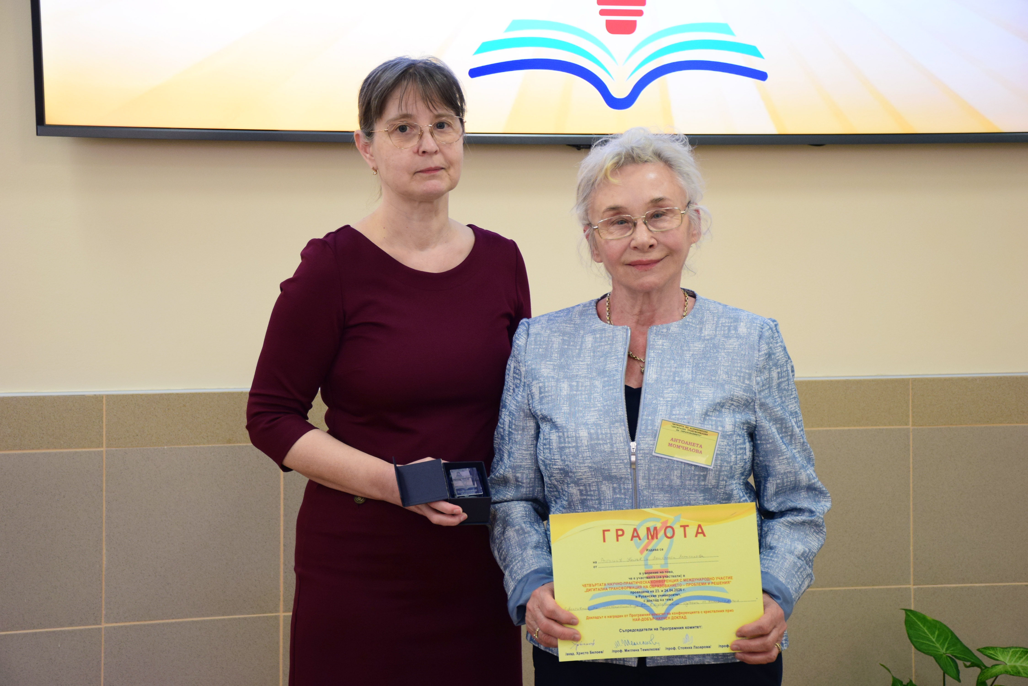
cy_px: 343
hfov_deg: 26.0
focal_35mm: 78
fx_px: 2228
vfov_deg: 17.5
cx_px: 514
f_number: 4.8
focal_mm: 52
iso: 800
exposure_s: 1/50
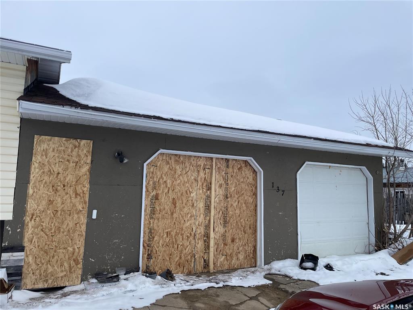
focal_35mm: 26
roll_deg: -1.4
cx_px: 206
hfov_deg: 67.3
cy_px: 155
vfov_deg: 53.1
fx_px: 310
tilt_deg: +4.0
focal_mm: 4.2
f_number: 1.6
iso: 32
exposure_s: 1/3401
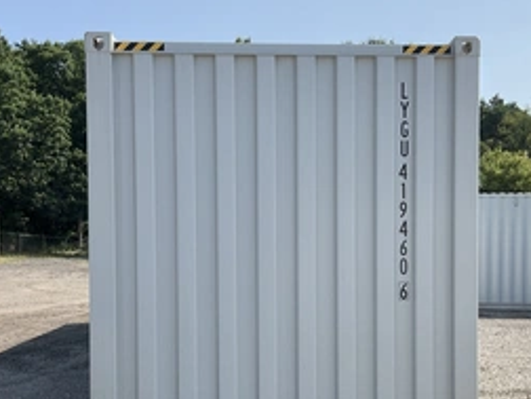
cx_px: 291
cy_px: 264
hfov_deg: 41.2
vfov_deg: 31.3
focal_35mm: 46
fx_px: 706
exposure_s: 1/1490
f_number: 1.8
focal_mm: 3
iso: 25
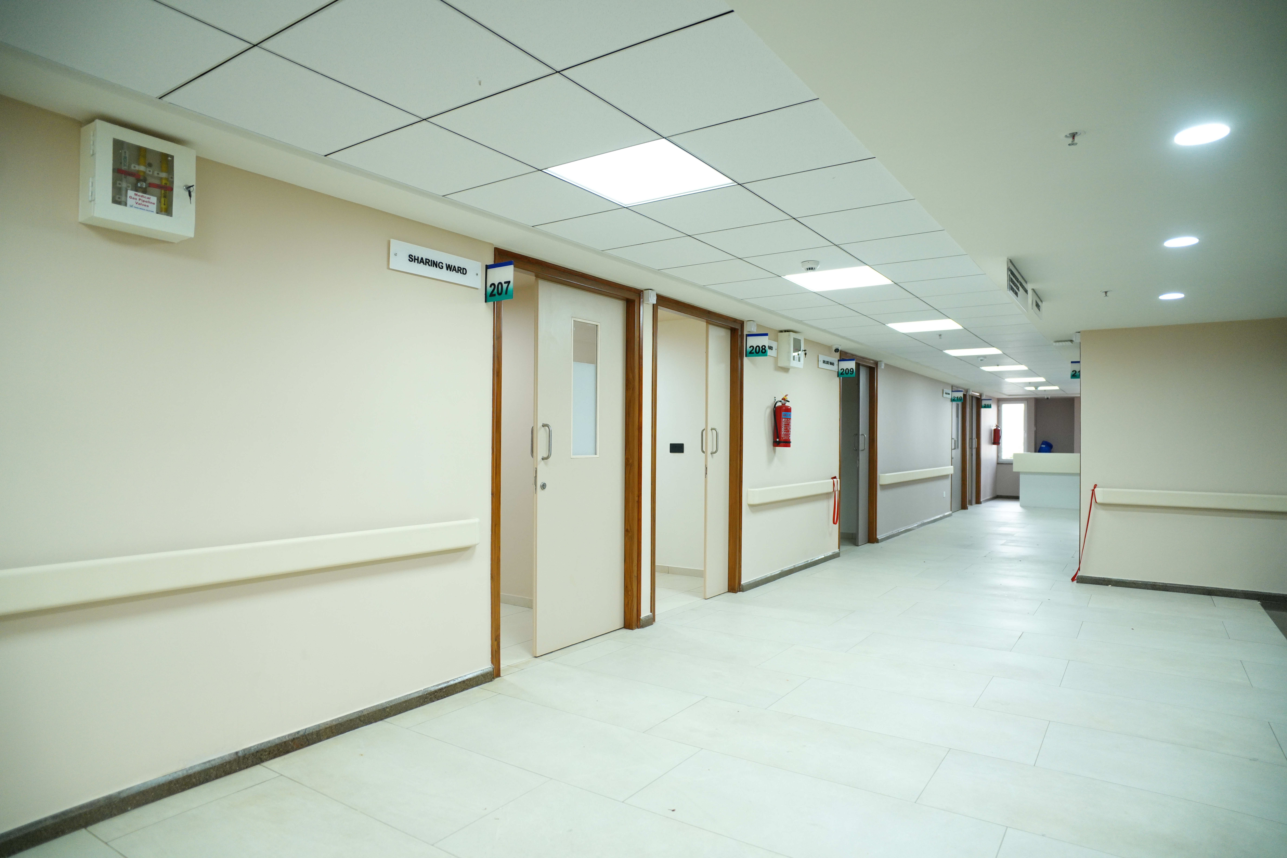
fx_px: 715
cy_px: 429
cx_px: 644
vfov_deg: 61.9
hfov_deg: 84.0
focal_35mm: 20
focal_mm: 20
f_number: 2.8
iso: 1250
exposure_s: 1/320
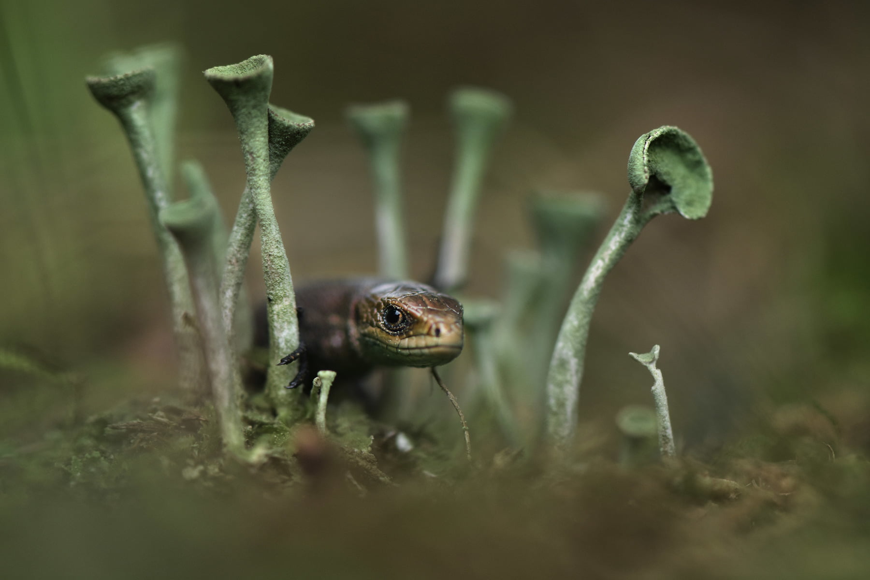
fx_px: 3806
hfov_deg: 13.0
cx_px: 435
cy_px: 290
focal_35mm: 158
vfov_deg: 8.7
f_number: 5.6
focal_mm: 105
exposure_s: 1/200
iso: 500
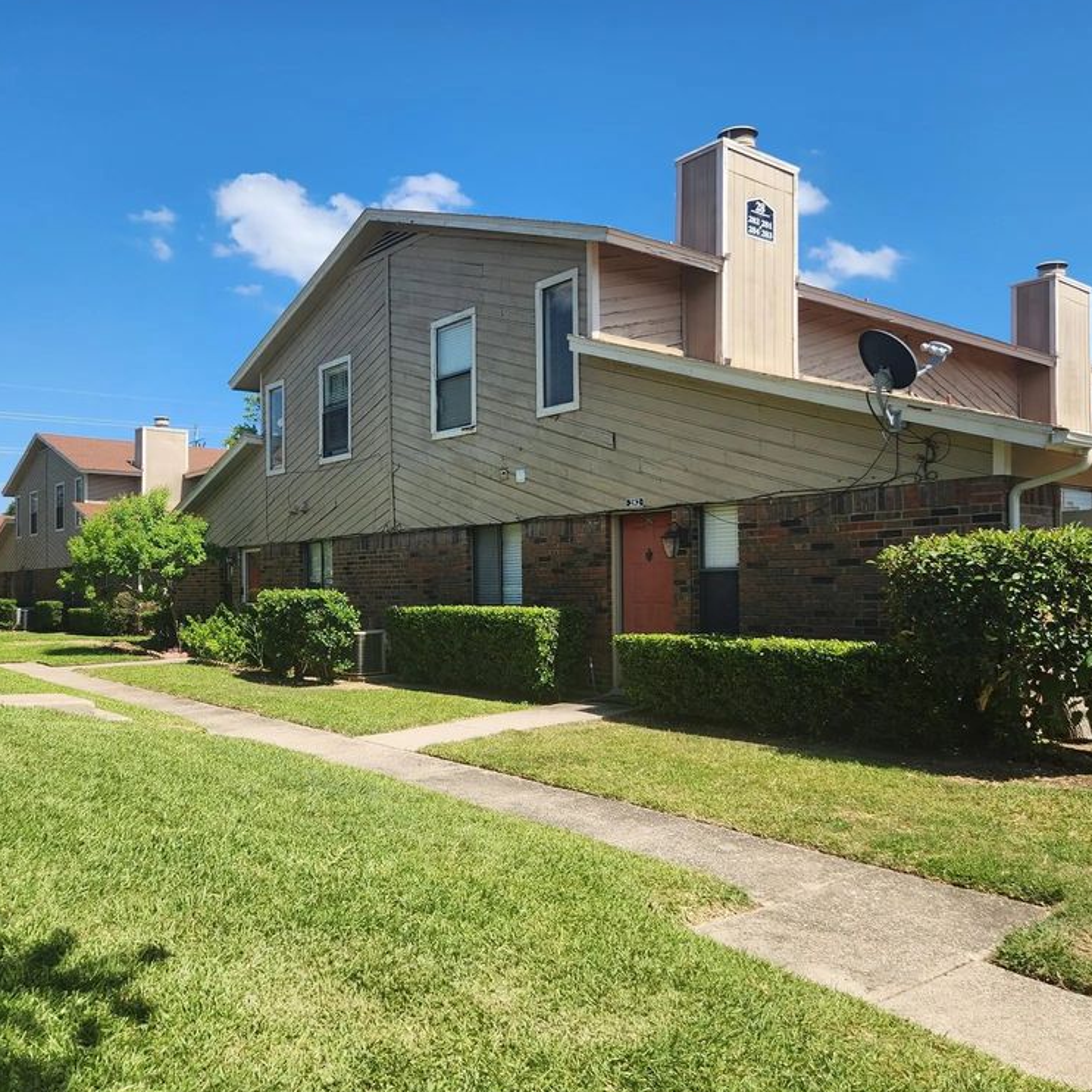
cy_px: 545
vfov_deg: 57.3
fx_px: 999
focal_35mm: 28
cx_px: 535
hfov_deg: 57.3
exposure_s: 1/1286
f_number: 1.8
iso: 20
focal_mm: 5.4
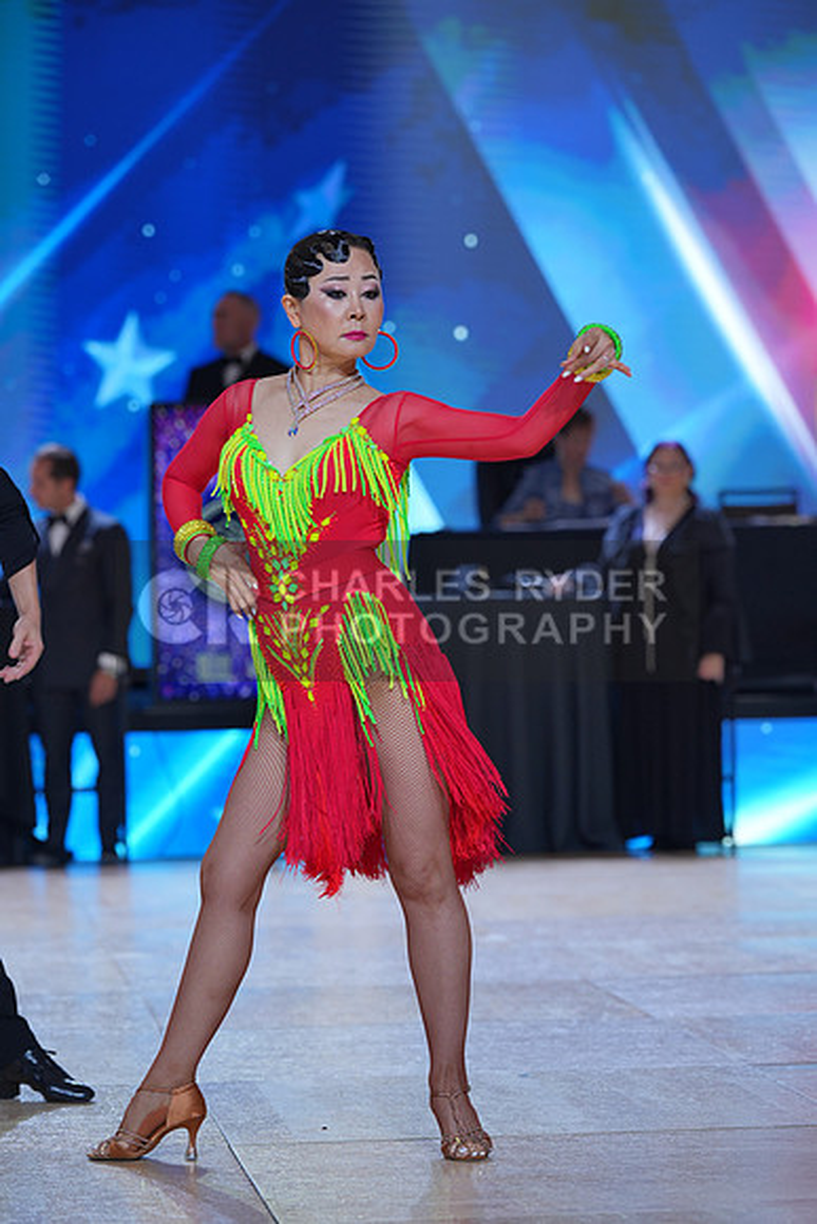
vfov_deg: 15.4
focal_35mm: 133
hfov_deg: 10.3
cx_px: 408
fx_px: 4524
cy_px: 612
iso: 500
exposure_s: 1/400
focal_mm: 133
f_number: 4
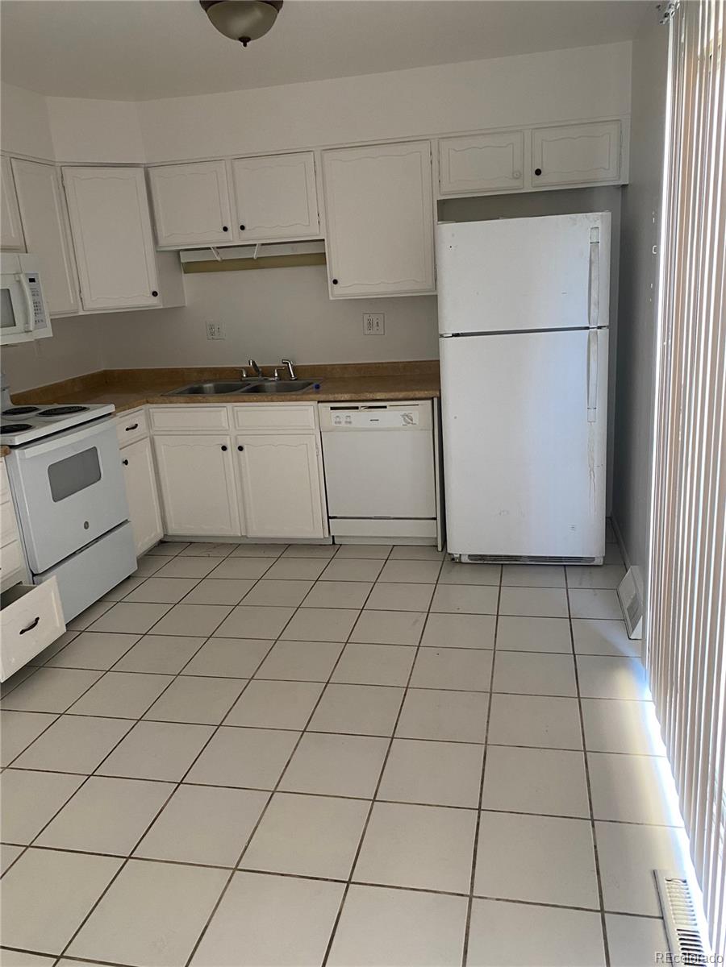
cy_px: 484
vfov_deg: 67.3
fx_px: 727
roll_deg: +2.6
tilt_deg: -14.9
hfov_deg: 53.1
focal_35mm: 26
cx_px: 363
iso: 160
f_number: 1.8
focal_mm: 4.25
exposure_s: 1/60
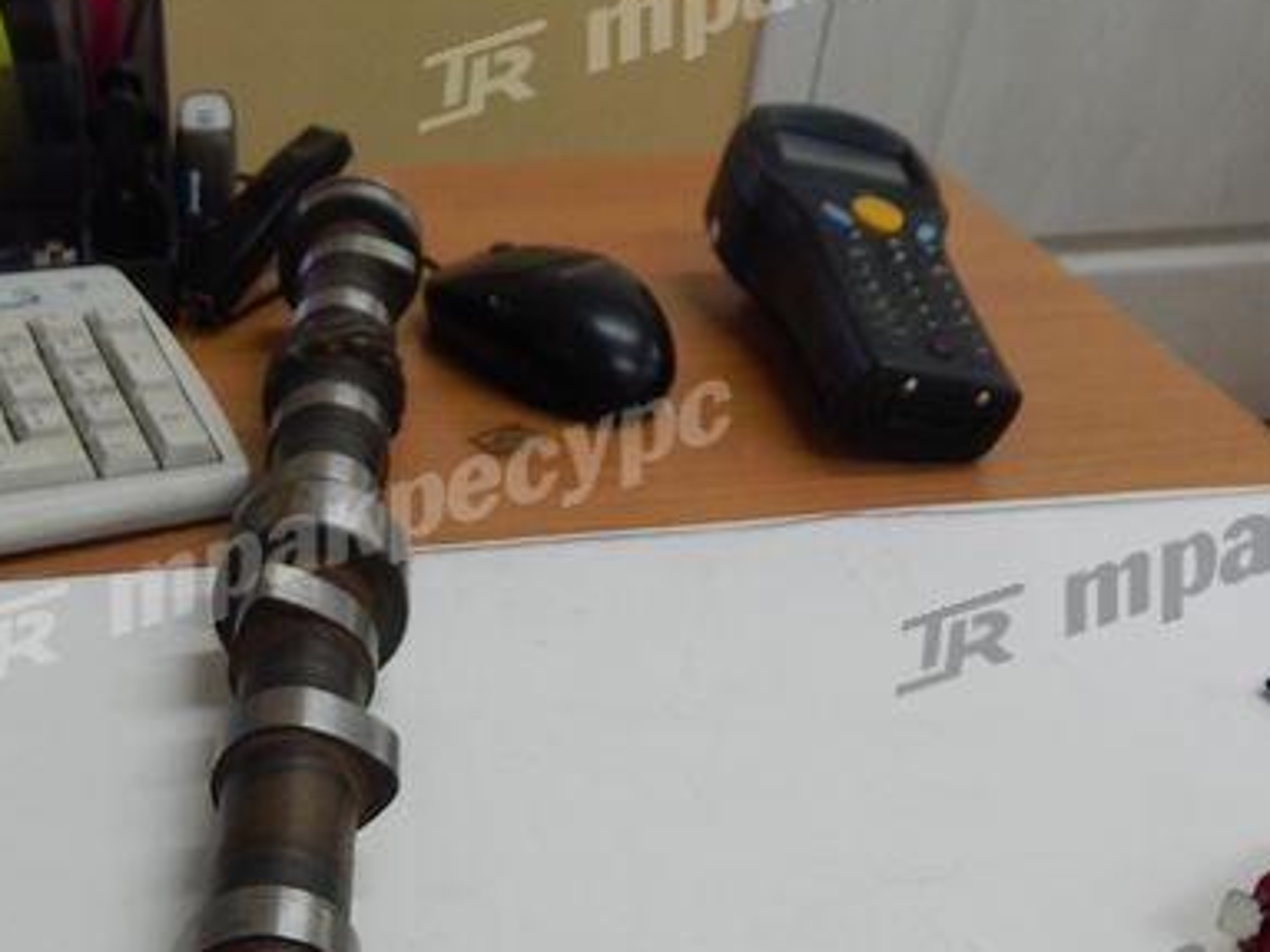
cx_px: 229
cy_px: 972
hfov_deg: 39.4
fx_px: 1687
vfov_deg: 29.3
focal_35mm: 46
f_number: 3
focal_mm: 4
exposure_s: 1/30
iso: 200
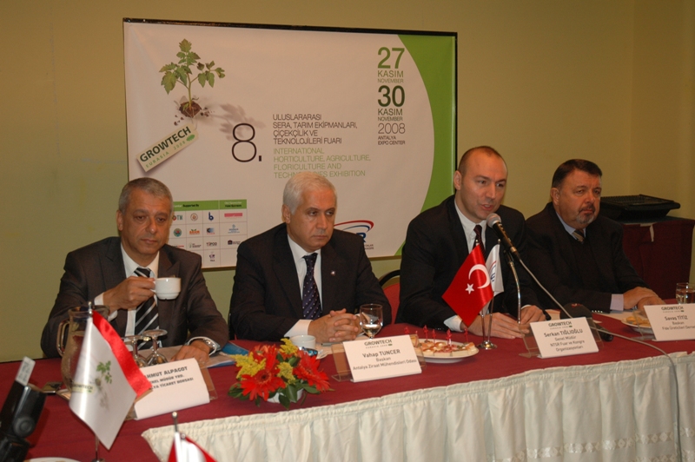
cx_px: 348
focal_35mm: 51
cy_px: 231
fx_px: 984
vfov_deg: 26.4
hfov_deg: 38.9
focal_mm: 34
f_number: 4.2
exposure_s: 1/30
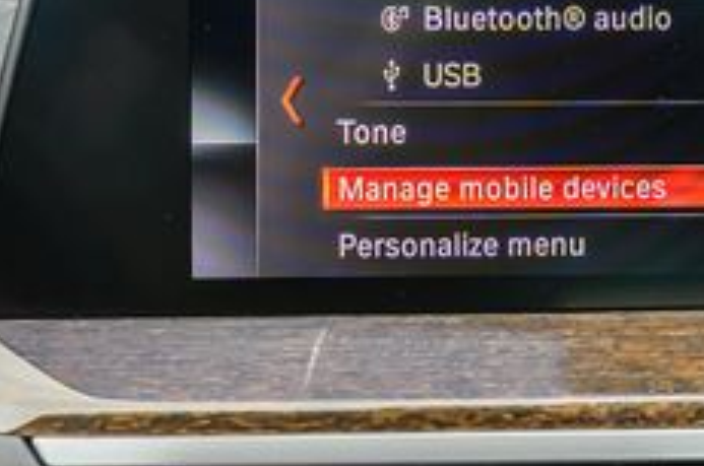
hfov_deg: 21.5
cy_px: 55
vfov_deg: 14.7
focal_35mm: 92
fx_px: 1795
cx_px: 674
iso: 400
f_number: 4
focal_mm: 32
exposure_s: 1/100
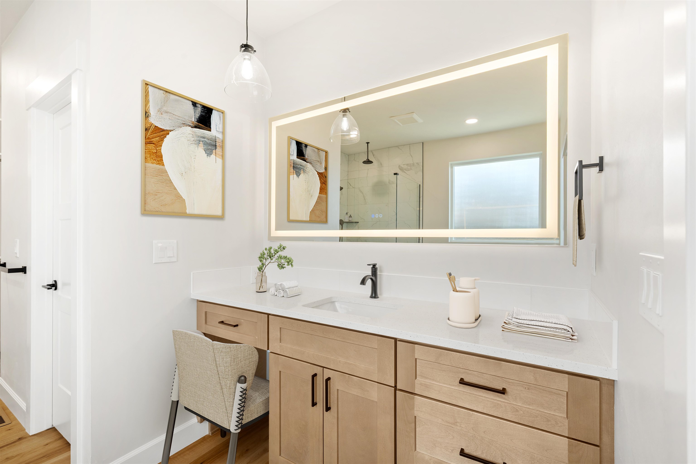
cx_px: 348
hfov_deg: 96.7
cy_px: 232
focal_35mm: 16
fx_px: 309
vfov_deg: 73.7
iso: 100
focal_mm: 16
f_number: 8
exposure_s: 1/2
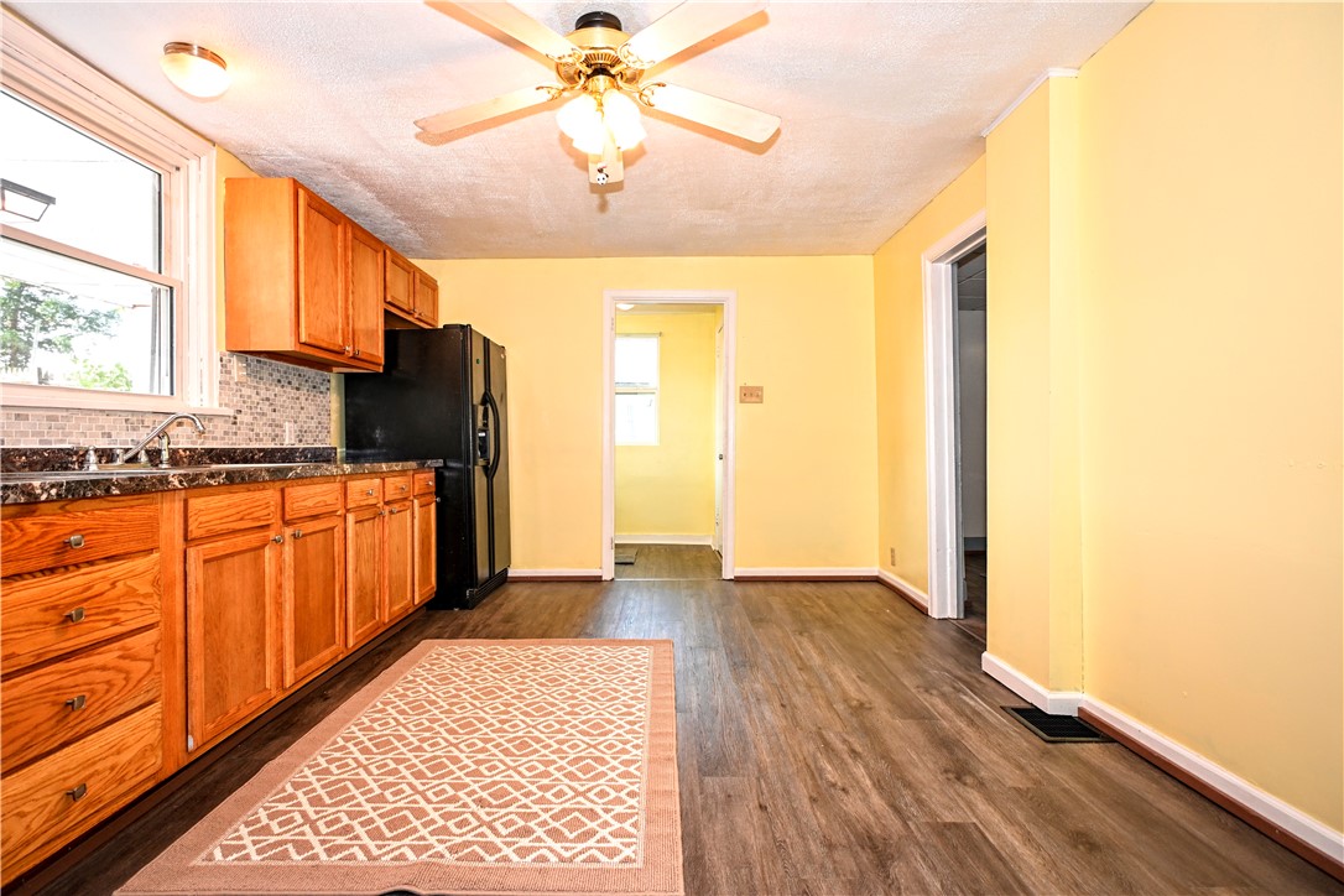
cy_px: 448
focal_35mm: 18
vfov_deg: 67.4
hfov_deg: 90.0
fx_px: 672
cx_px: 672
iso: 400
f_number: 4
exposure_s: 1/60
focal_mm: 12
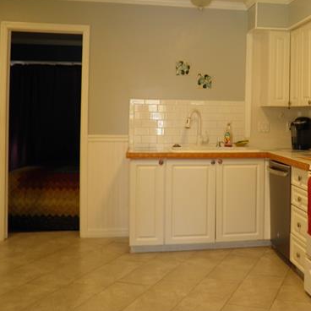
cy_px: 117
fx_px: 437
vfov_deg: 38.9
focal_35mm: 43
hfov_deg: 38.3
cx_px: 230
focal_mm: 4.9
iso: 50
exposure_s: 1/30
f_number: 2.8
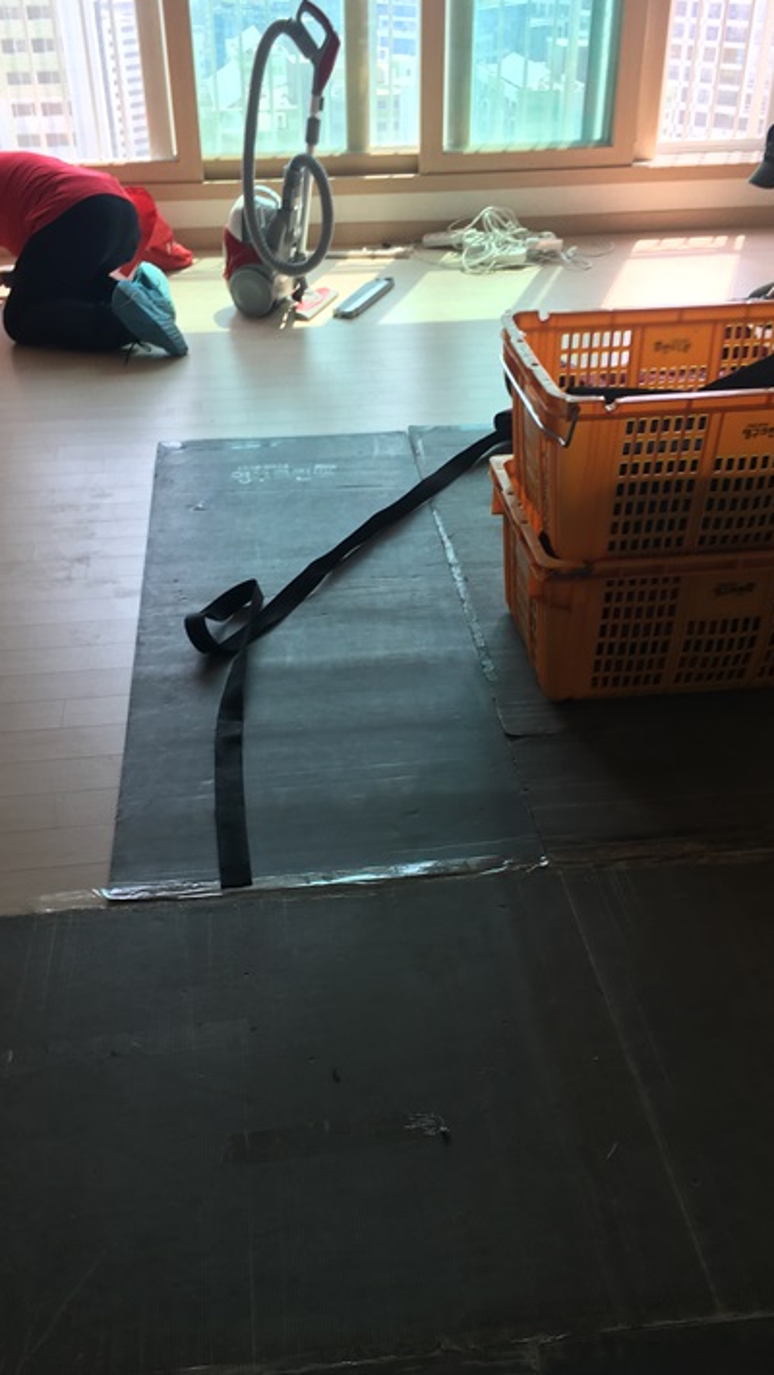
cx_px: 362
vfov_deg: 61.0
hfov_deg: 36.7
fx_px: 1167
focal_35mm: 32
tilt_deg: -30.9
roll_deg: +3.2
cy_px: 683
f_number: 2.2
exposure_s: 1/120
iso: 25
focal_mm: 4.15
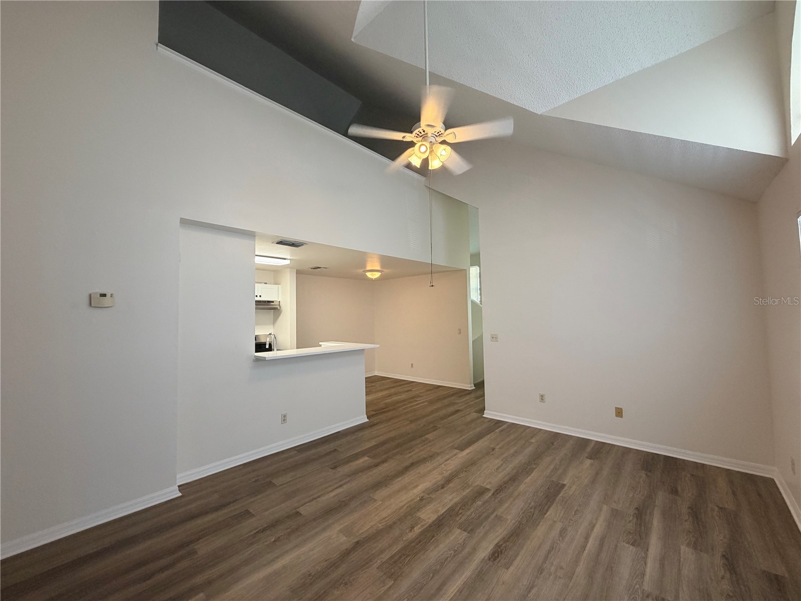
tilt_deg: +2.8
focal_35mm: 14
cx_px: 400
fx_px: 324
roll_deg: +1.0
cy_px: 300
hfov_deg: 102.1
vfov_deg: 85.7
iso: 250
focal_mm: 2.22
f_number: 2.2
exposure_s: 1/120
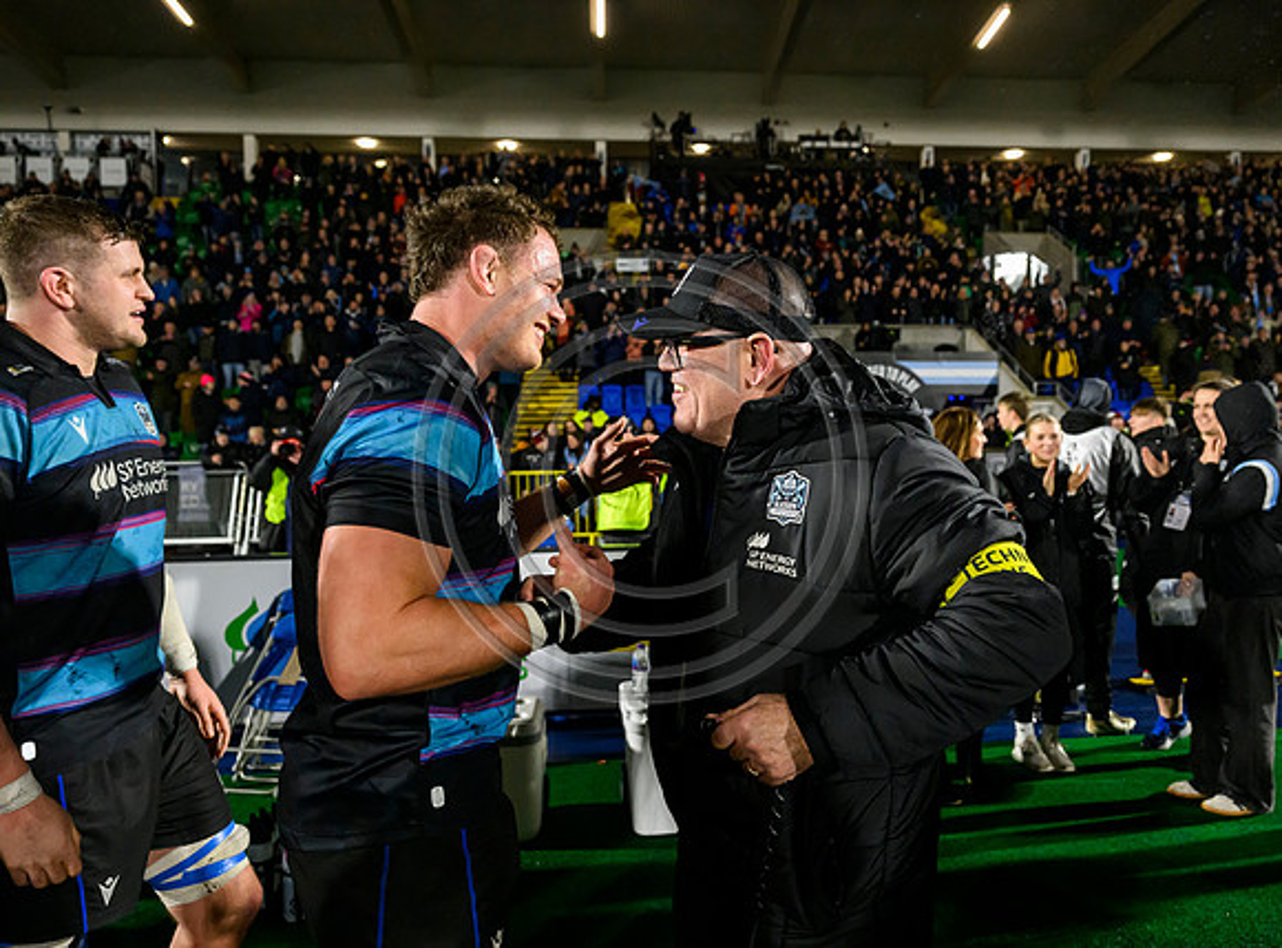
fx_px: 948
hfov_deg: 67.9
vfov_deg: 53.1
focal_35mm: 26
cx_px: 711
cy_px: 474
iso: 6400
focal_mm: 24
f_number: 4
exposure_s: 1/1000
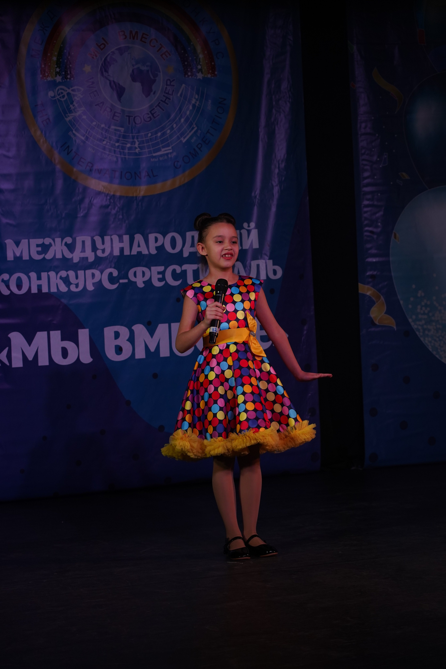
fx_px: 1394
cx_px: 223
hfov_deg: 18.2
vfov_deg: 27.0
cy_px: 334
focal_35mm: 75
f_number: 5.6
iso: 1600
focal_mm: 75
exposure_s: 1/400
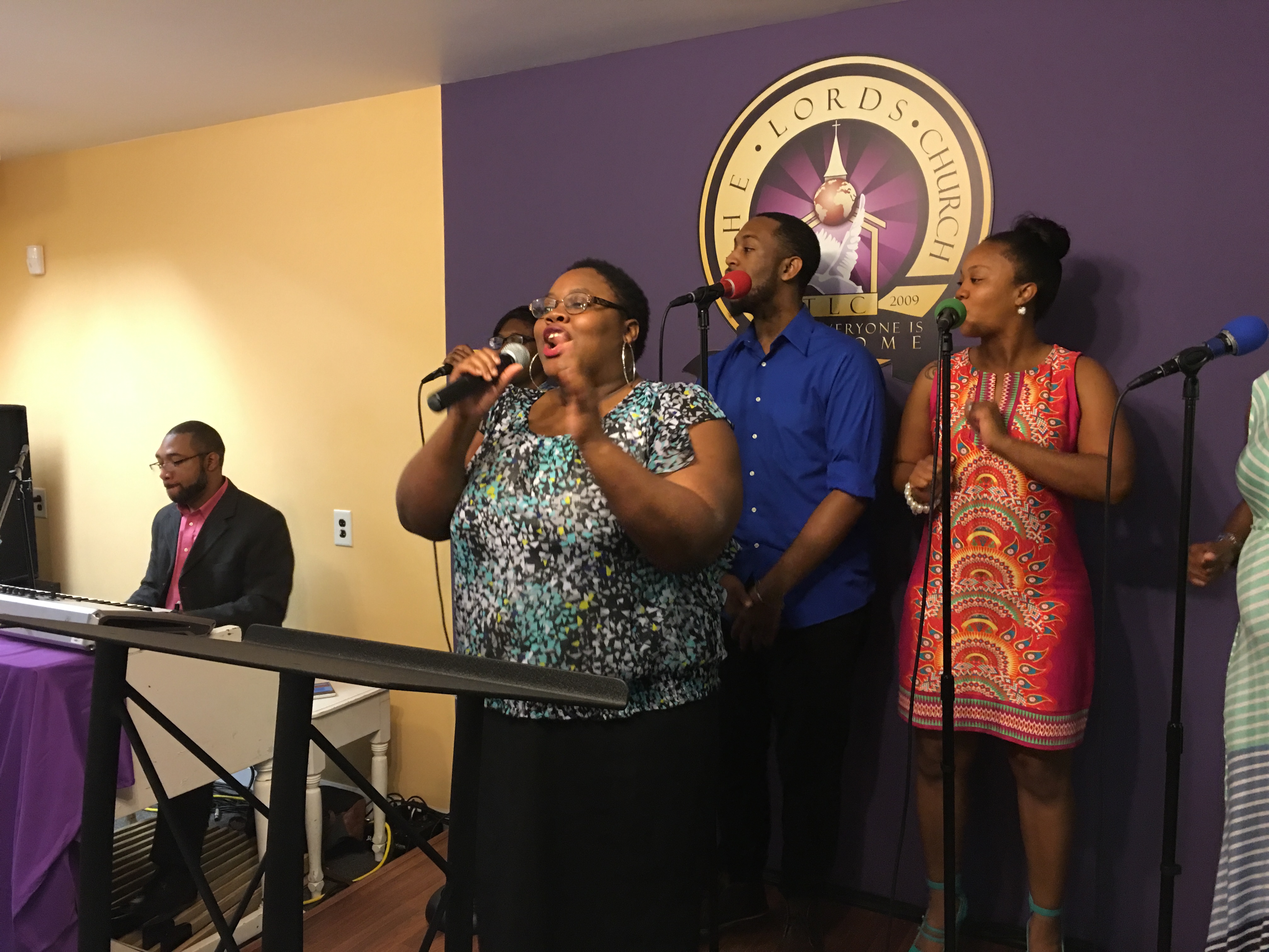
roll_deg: +1.0
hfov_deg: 61.7
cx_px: 634
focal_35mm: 29
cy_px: 476
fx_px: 1063
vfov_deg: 48.2
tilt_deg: -4.7
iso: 100
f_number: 2.2
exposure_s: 1/10
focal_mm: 4.15
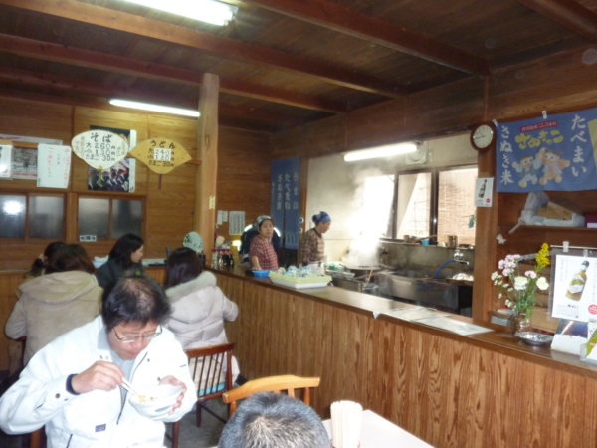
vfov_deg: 54.9
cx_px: 298
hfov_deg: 69.4
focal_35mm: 25
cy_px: 224
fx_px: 431
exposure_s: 1/30
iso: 320
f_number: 3.3
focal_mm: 4.1
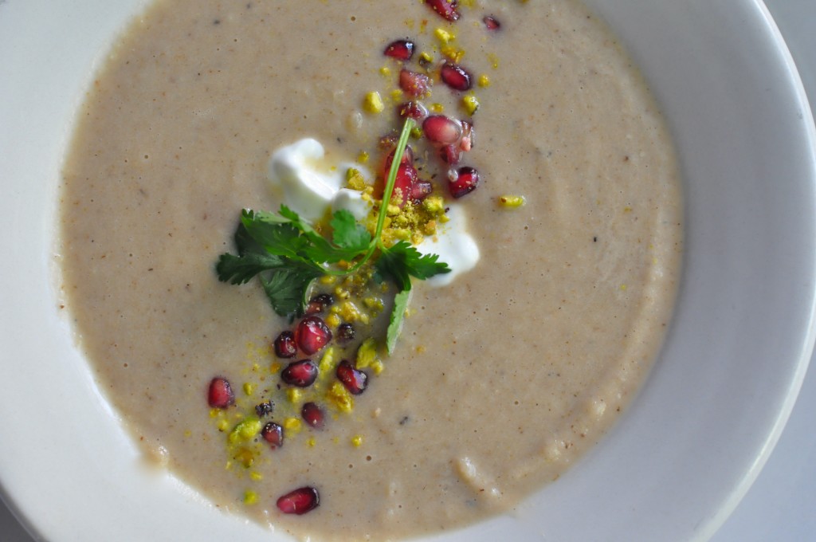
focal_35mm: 75
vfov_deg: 18.1
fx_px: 1698
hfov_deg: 27.0
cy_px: 271
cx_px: 408
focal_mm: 50
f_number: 4
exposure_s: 1/60
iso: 800
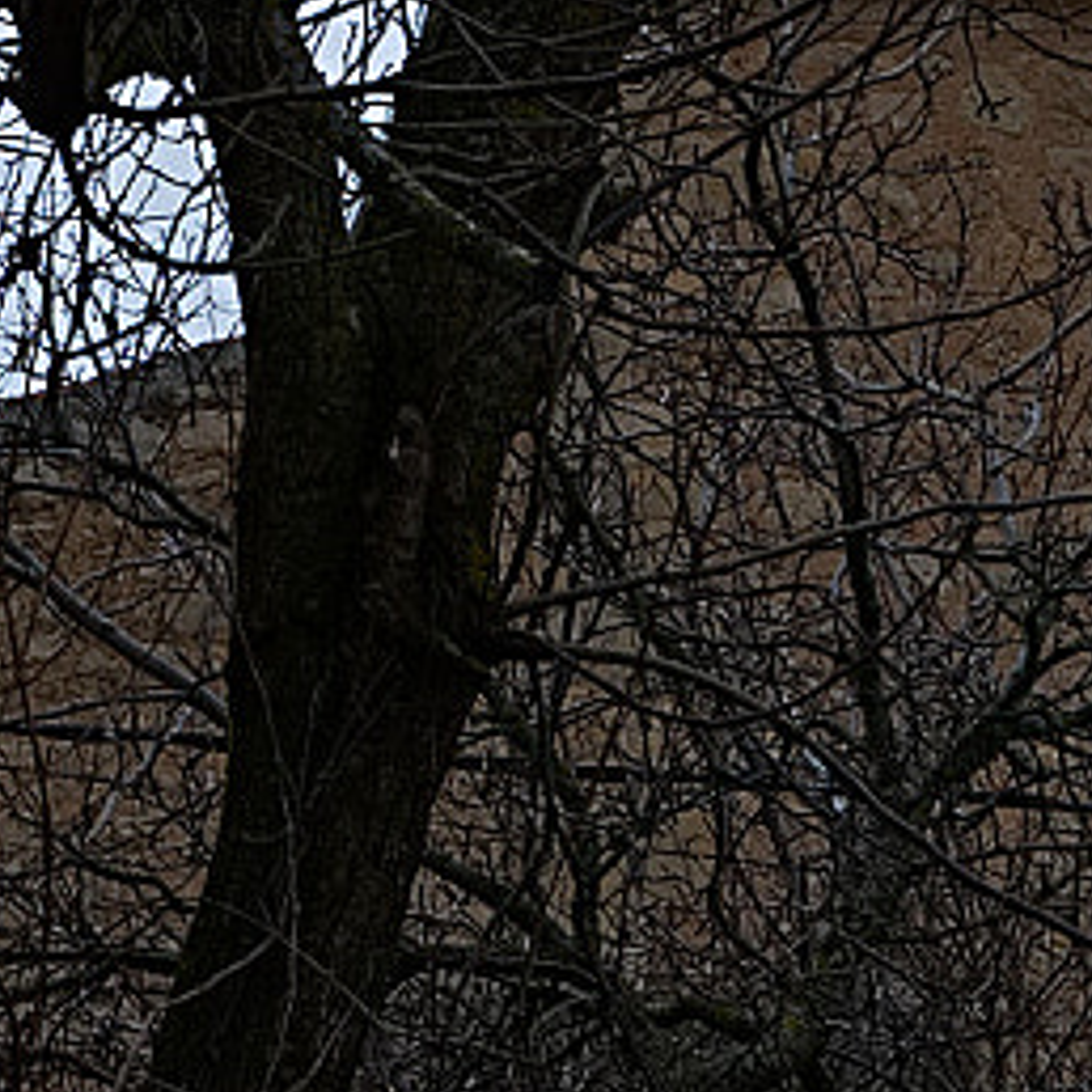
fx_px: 14098
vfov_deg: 4.4
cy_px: 1107
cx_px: 2417
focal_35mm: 395
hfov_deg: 4.4
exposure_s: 1/180
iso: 400
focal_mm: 50
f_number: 11
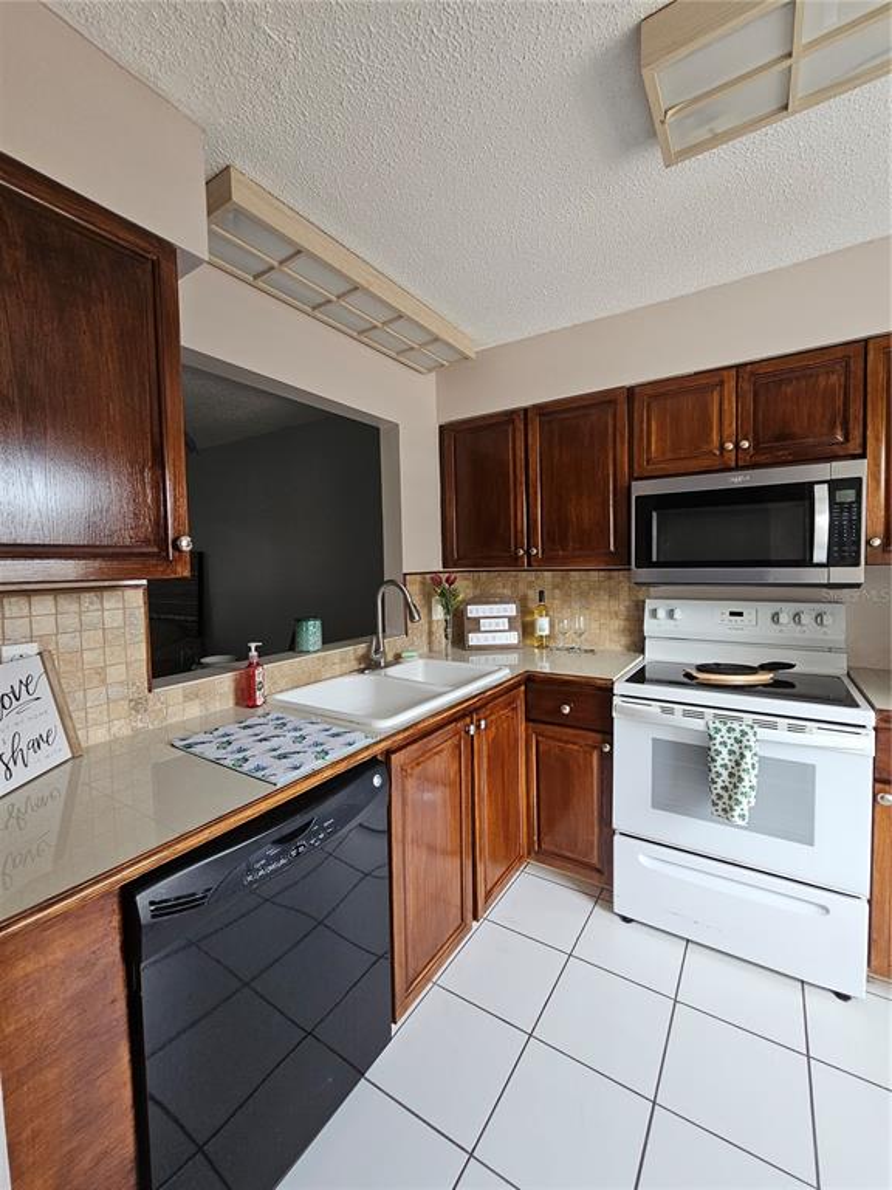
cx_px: 446
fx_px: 447
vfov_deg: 106.2
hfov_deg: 89.9
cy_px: 595
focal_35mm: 13
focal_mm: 2.2
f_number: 2.2
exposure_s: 1/77
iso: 200
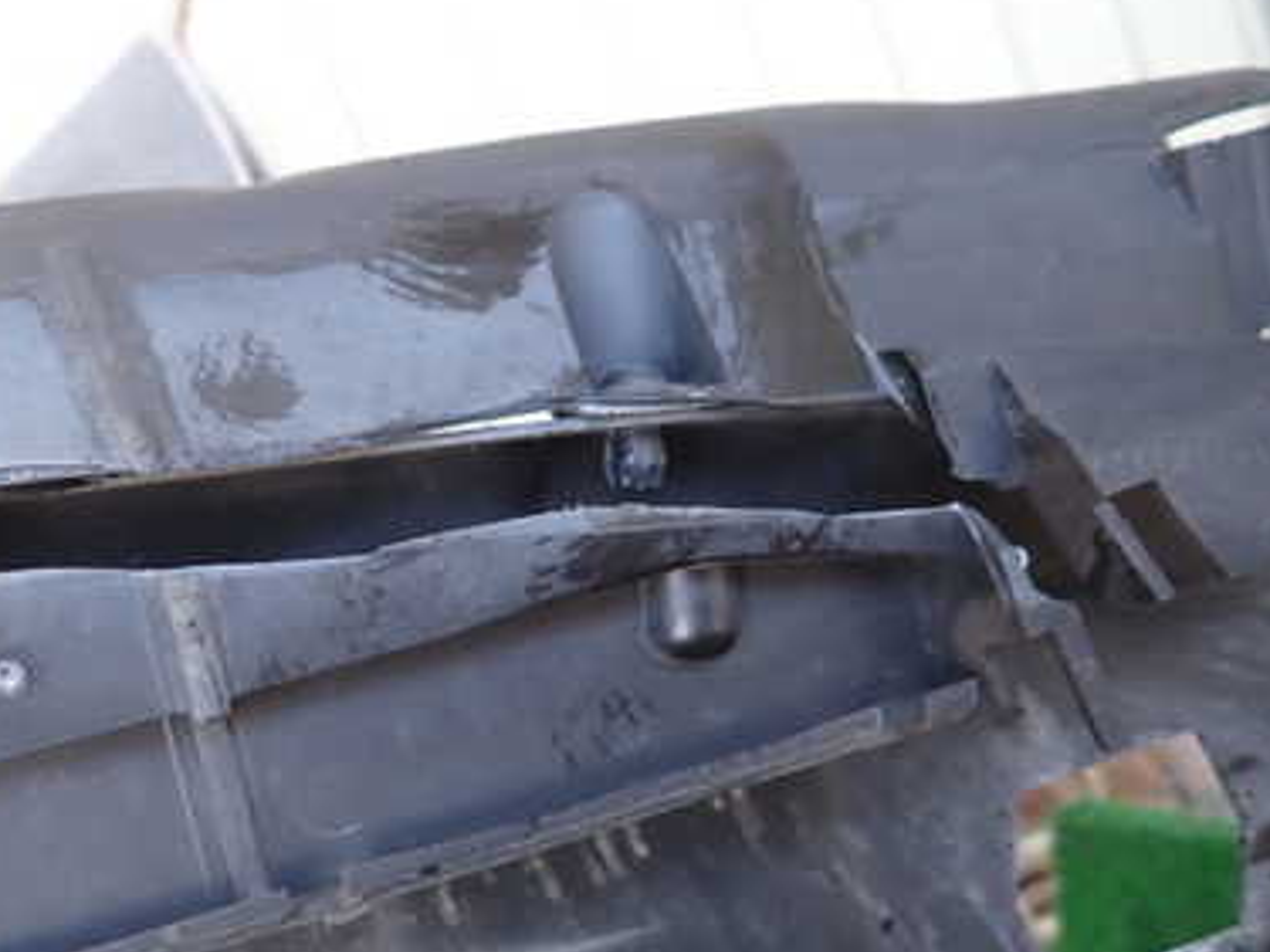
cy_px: 549
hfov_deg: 44.7
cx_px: 268
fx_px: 1467
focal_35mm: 40
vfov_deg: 35.9
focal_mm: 4.5
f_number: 2
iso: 125
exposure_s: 1/60
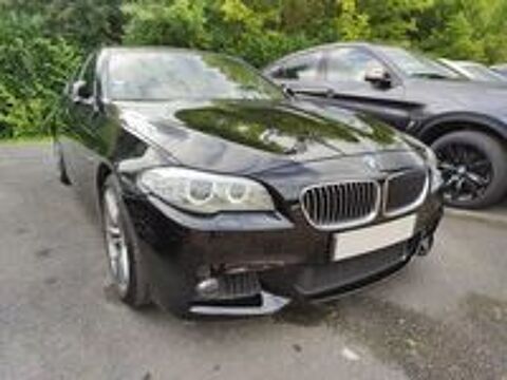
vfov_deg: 56.8
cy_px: 190
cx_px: 254
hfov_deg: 71.6
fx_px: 352
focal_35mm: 24
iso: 100
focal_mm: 6.72
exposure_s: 1/1306
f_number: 1.69
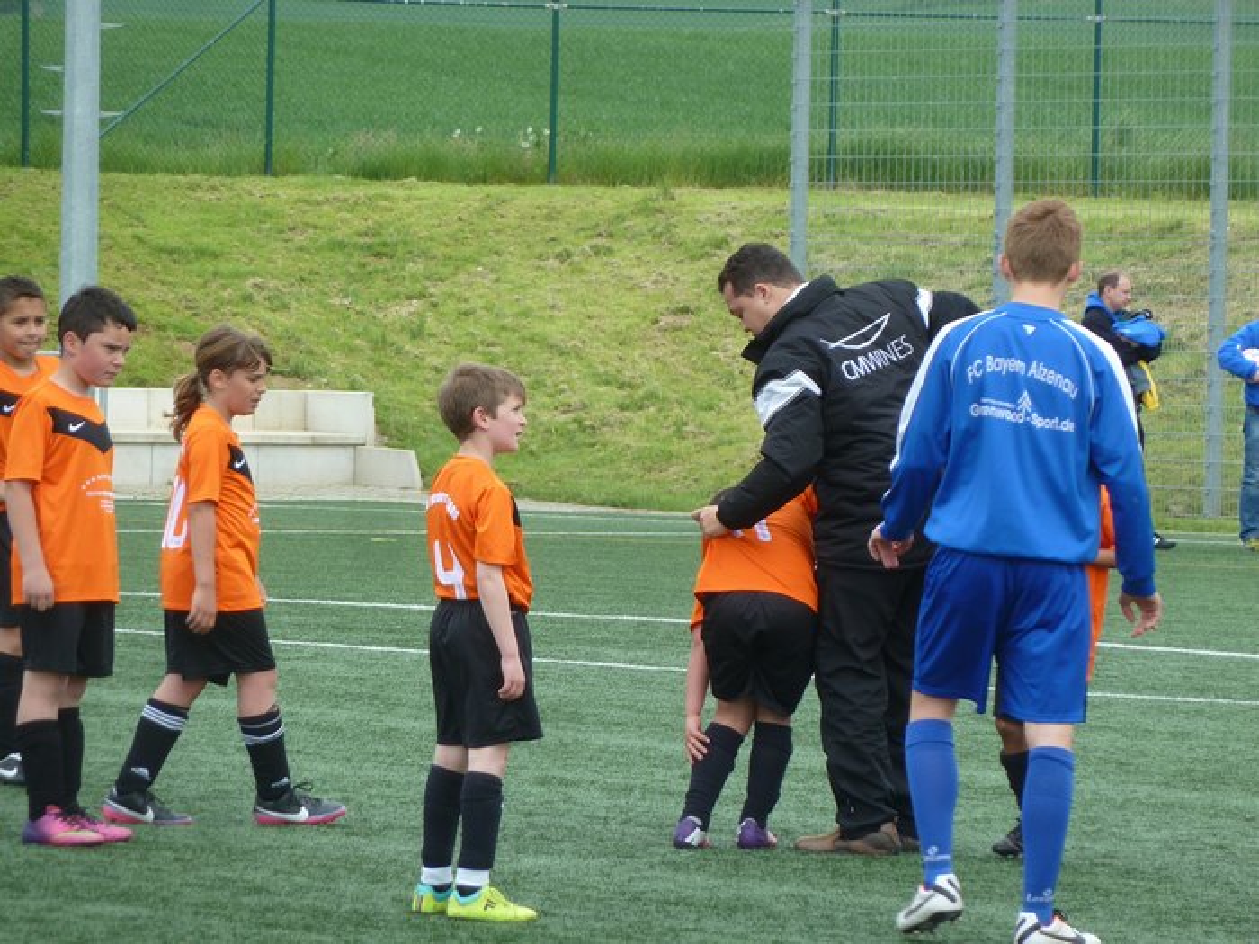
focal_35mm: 300
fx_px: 10911
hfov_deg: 6.6
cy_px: 472
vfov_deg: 5.0
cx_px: 630
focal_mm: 49.2
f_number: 4.9
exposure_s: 1/125
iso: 80
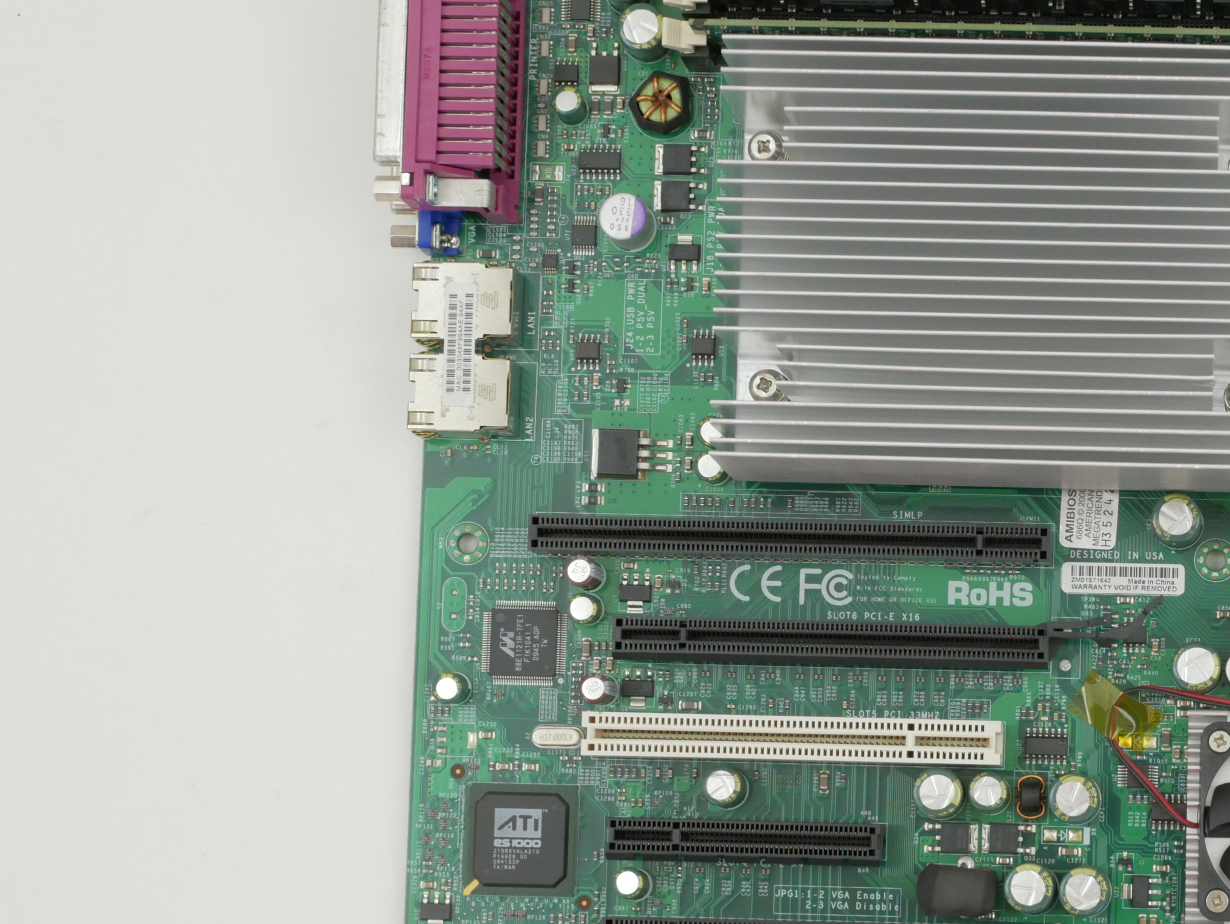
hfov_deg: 17.4
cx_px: 1056
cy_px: 501
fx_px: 3981
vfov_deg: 13.2
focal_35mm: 112
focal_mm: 30
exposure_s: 1/160
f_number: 6.3
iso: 800
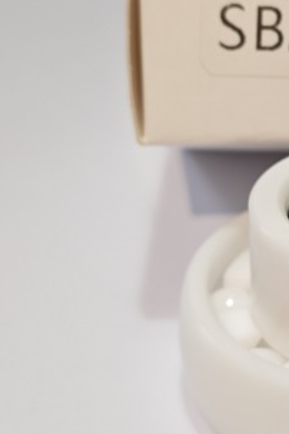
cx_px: 335
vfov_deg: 19.4
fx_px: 1264
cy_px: 175
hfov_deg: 12.8
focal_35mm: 105
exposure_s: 1/20
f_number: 1.6
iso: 50
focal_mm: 6.55
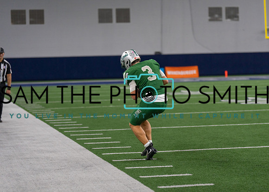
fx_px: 864
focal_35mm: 113
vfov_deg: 12.7
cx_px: 134
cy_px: 96
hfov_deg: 17.7
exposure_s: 1/1250
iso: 1600
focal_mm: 108
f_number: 2.8
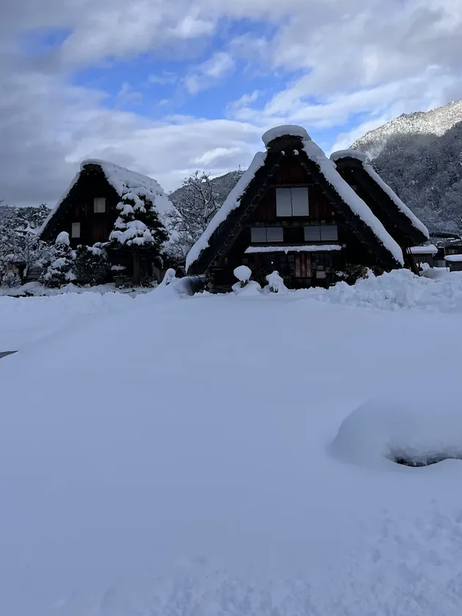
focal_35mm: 40
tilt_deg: +7.5
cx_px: 235
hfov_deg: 36.0
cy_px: 143
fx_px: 712
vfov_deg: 45.0
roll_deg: -0.2
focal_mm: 5.7
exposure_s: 1/6993
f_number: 1.5
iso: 50
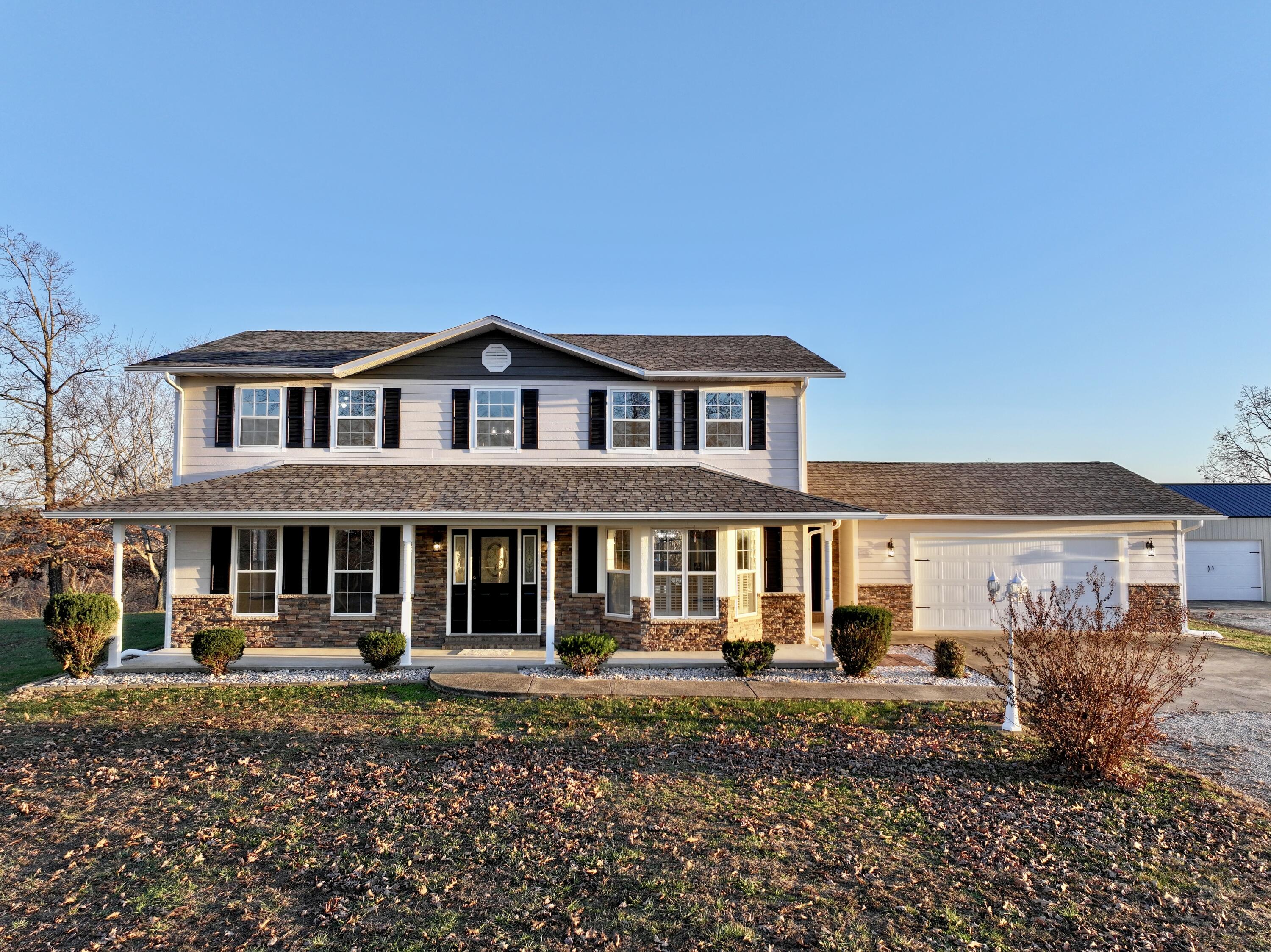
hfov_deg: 71.6
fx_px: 881
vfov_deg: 56.8
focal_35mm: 24
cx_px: 636
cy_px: 476
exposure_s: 1/500
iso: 170
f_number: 2.8
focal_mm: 12.29
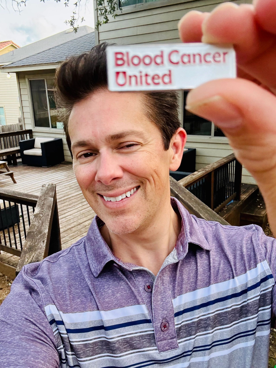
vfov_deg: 60.0
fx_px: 319
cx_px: 138
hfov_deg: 46.8
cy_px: 184
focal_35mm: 30
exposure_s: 1/121
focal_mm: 2.69
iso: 64
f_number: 1.9
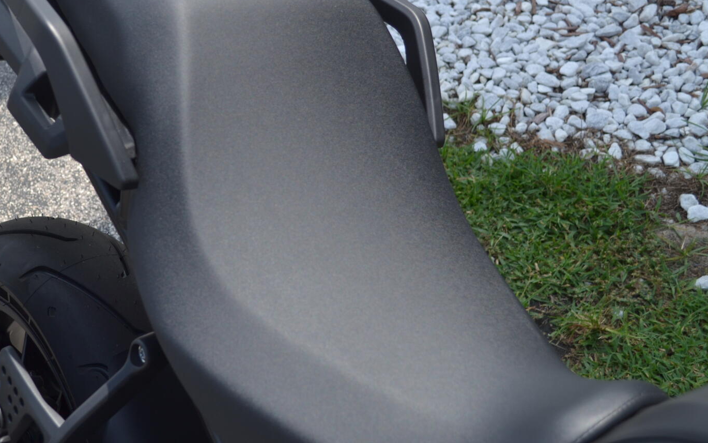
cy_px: 184
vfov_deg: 22.4
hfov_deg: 34.8
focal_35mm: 58
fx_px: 1119
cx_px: 237
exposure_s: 1/500
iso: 100
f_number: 4.2
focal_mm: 26
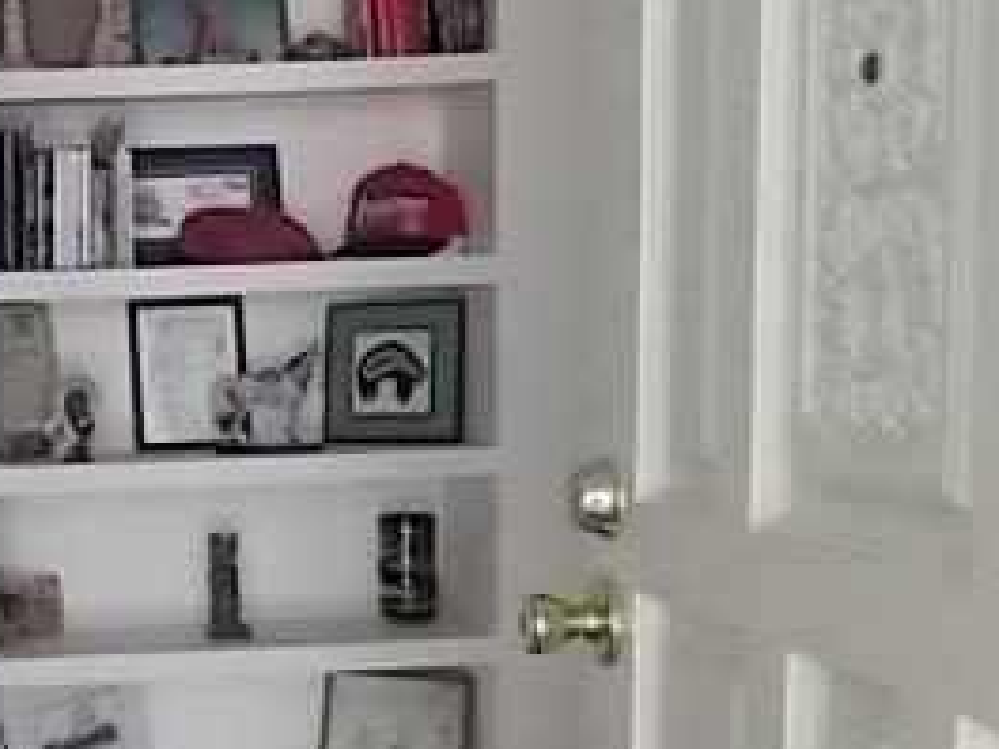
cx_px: -57
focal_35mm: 63
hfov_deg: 28.4
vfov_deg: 23.0
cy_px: 594
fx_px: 1818
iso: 400
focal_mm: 4.6
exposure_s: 1/160
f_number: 3.2
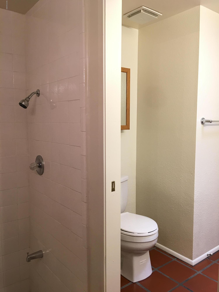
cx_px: 110
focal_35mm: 29
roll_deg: +0.3
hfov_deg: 48.2
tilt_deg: -3.9
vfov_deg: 61.7
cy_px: 146
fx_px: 245
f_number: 2.2
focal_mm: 4.15
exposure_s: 1/15
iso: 32
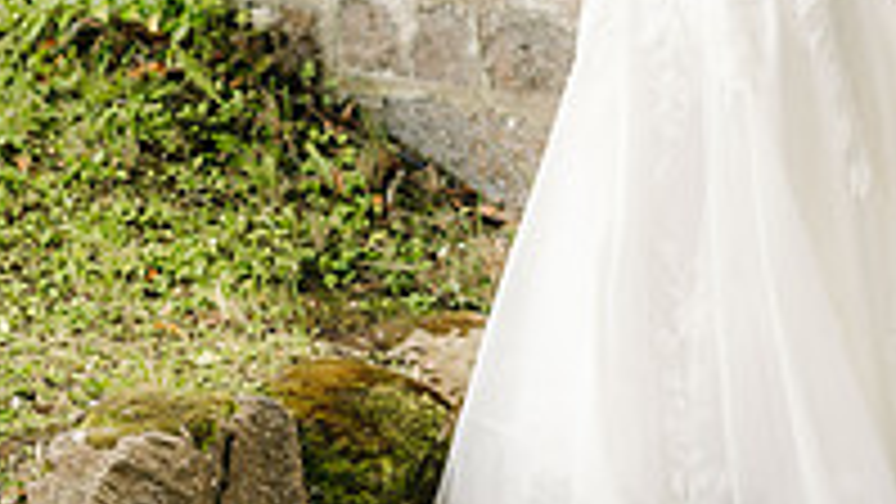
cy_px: -241
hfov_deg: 19.5
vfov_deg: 10.9
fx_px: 2542
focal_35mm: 107
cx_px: 873
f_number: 2
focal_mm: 35
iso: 100
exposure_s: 1/400
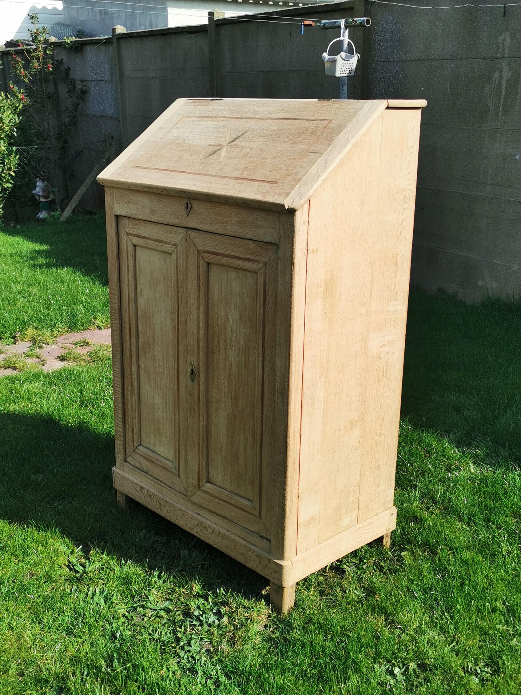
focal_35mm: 40
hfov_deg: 36.0
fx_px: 803
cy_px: 348
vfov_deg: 46.8
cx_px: 260
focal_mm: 5.56
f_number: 1.6
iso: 50
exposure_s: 1/2639
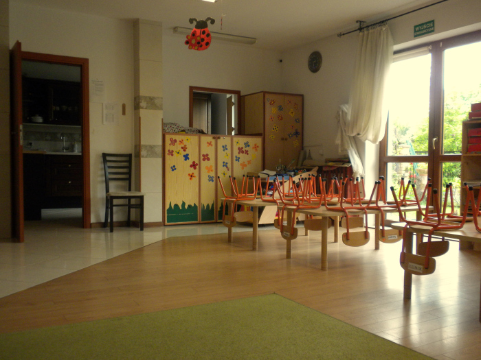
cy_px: 180
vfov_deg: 38.7
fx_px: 514
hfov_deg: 50.1
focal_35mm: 37
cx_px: 240
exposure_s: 1/65.4
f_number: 3.5
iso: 250
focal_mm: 6.6
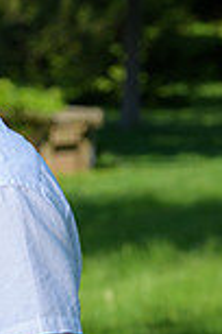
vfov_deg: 8.2
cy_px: 279
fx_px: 2312
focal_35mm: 250
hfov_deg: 5.5
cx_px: -78
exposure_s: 1/250
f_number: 4
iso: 125
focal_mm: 85
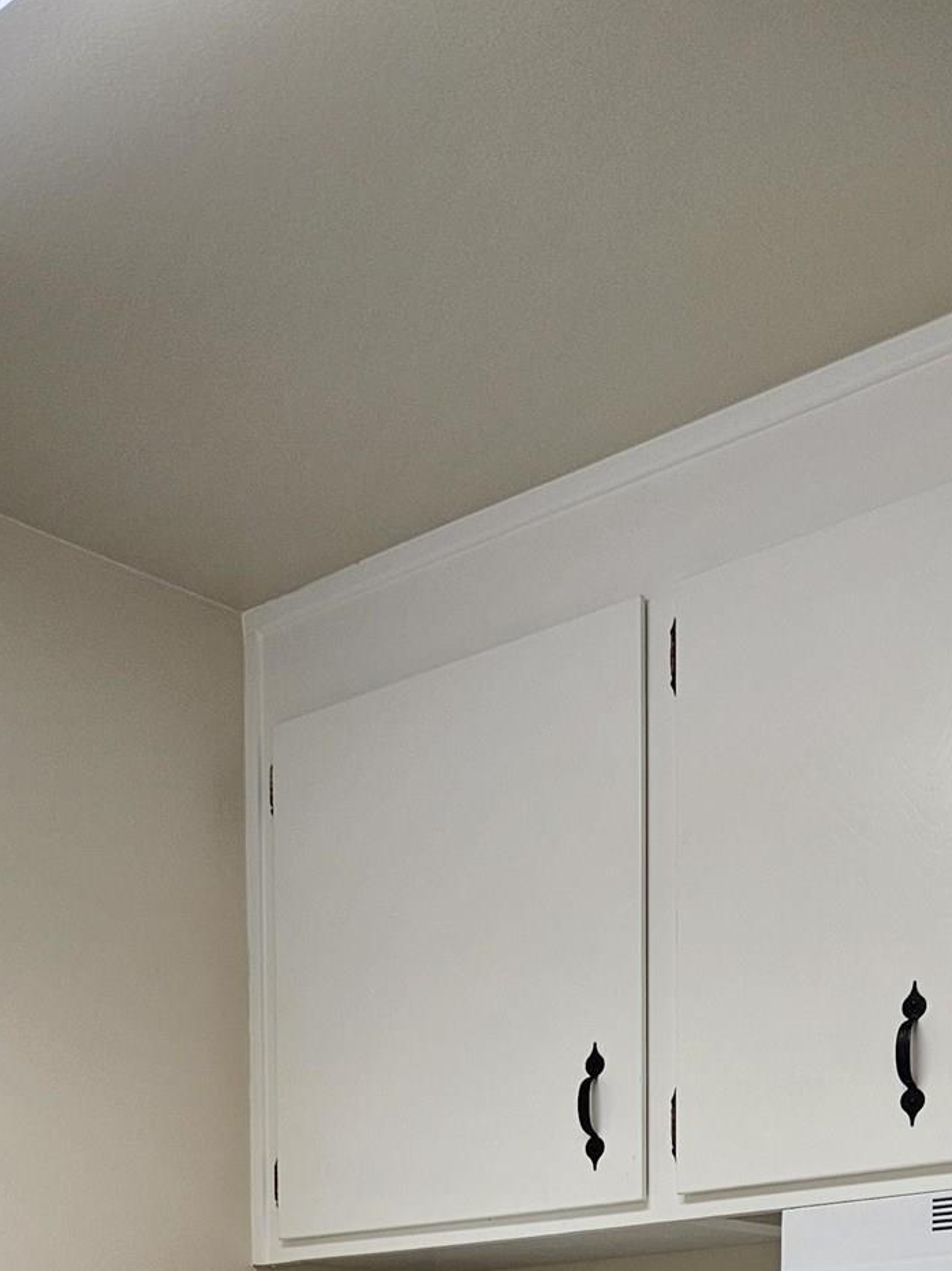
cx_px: 650
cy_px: 1544
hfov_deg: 25.5
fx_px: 2091
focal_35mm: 57
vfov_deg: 29.0
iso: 64
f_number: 1.8
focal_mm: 5.4
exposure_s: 1/120
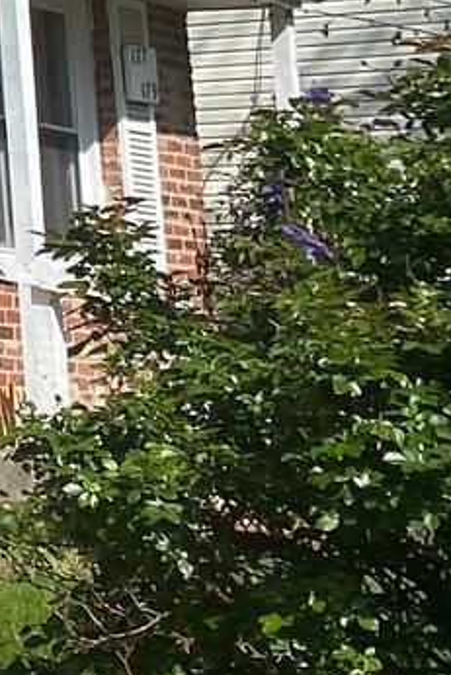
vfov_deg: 12.5
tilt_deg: +8.6
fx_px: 3003
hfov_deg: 6.5
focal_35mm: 160
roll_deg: -1.6
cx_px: -1499
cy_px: -127
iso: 32
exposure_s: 1/2890
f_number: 1.8
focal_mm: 4.25
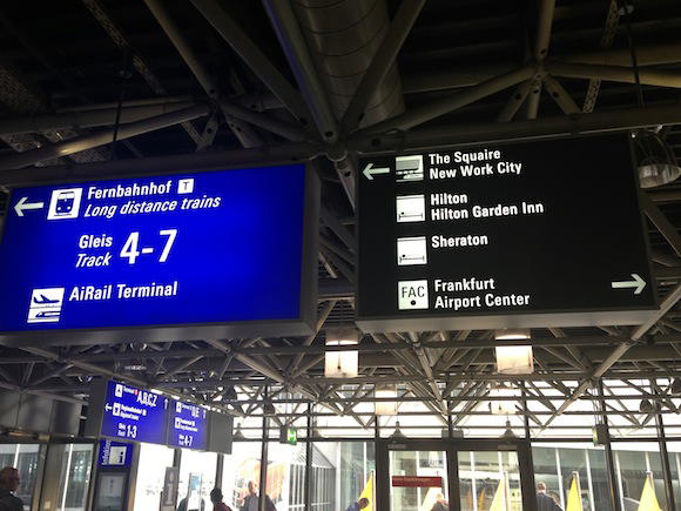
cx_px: 340
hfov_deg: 55.4
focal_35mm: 33
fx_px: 649
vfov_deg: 42.9
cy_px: 256
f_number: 2.4
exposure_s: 1/30
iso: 50
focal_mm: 4.13
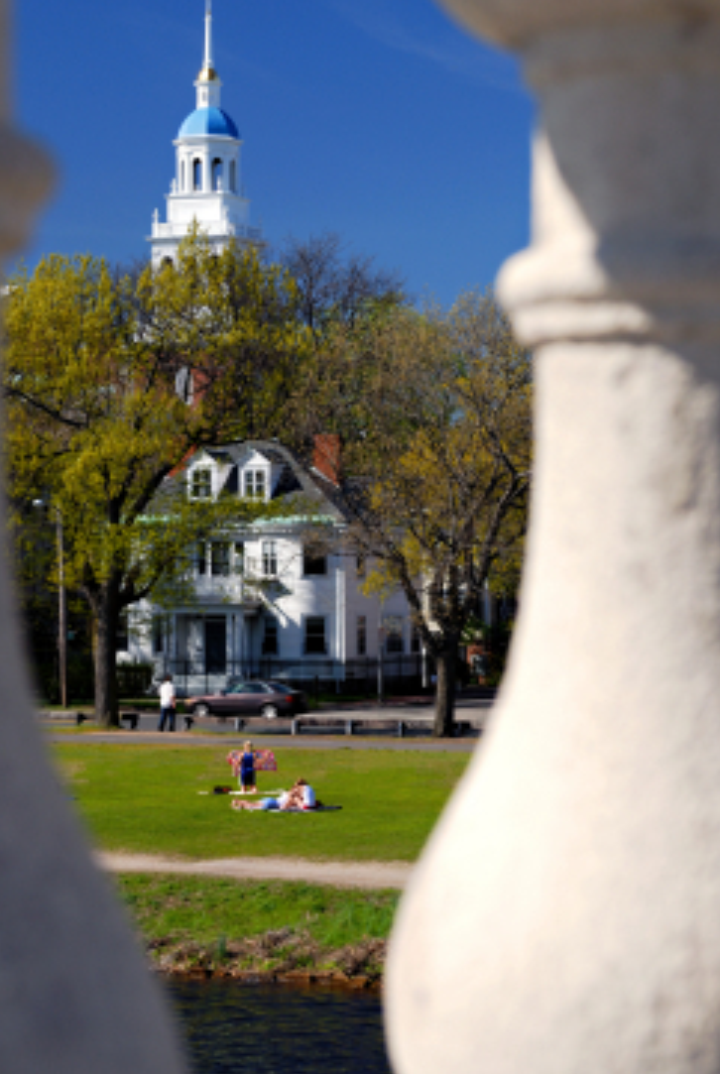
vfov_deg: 18.7
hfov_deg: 12.6
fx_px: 3257
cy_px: 448
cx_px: 339
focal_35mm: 109
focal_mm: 62
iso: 100
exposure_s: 1/80
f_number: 9
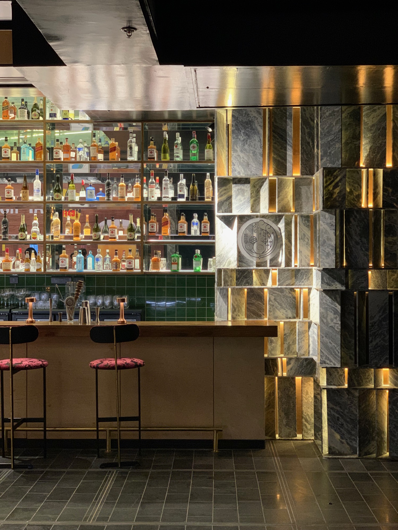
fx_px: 797
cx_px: 199
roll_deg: -1.2
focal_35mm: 52
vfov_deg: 36.8
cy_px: 265
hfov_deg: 28.0
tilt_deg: -0.4
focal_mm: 6
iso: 320
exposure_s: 1/33
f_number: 2.4
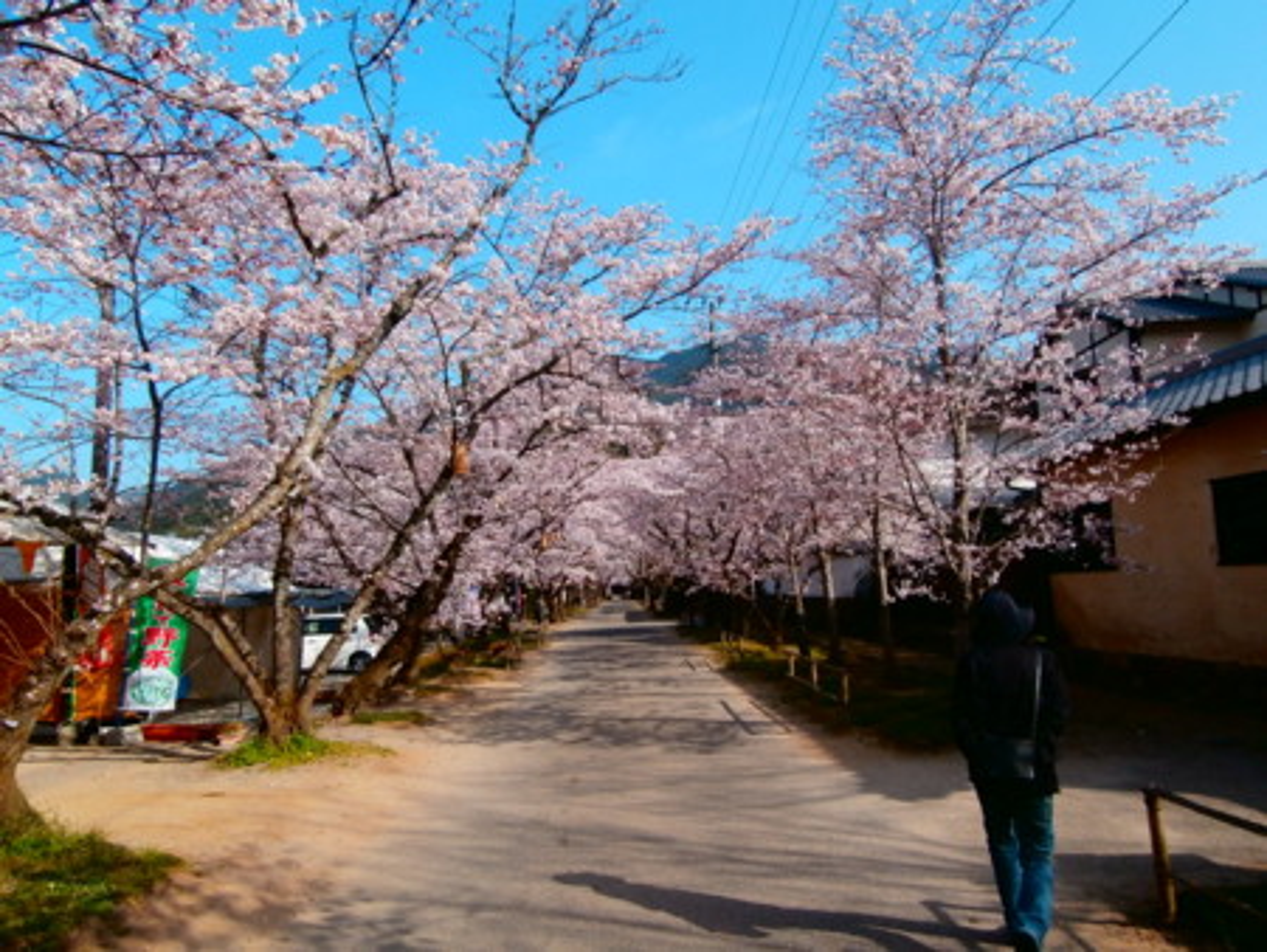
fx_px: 879
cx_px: 634
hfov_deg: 71.6
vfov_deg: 56.9
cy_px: 476
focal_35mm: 24
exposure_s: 1/1000
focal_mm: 4.2
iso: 100
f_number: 3
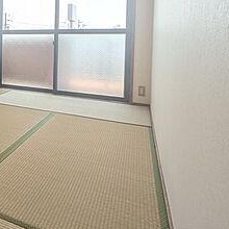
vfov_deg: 44.0
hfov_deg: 37.8
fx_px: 269
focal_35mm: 36
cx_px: -27
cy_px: 49
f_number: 2.2
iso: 49
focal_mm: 1.83
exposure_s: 1/479
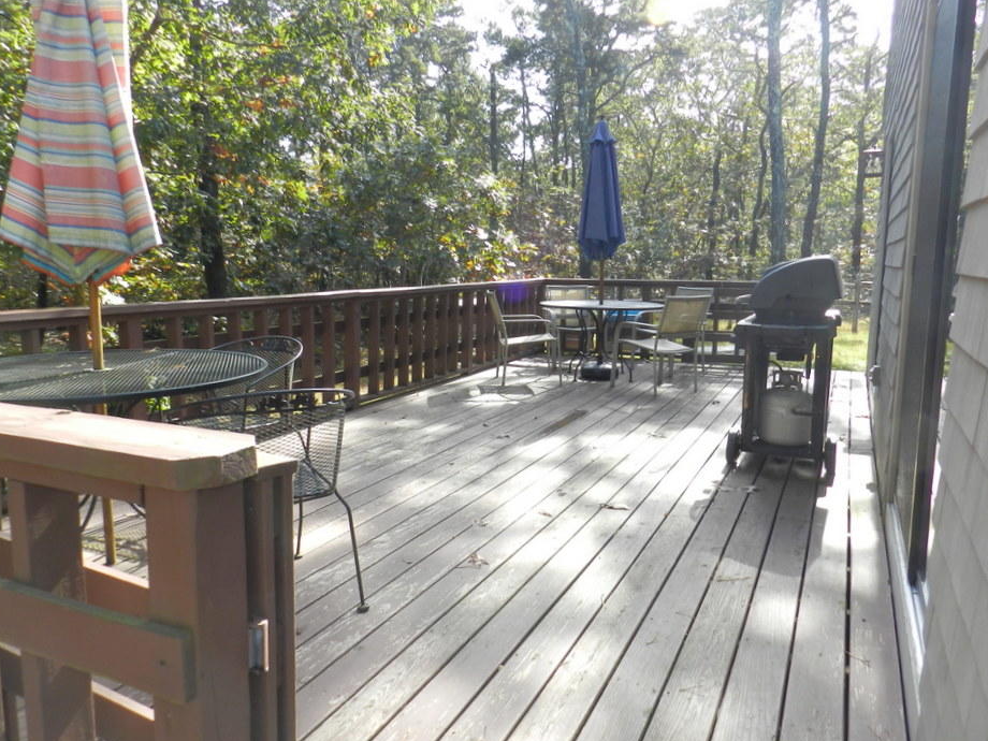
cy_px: 366
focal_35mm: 25
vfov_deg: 54.9
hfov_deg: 69.3
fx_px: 714
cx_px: 468
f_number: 3.4
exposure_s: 1/250
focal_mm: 4
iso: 160
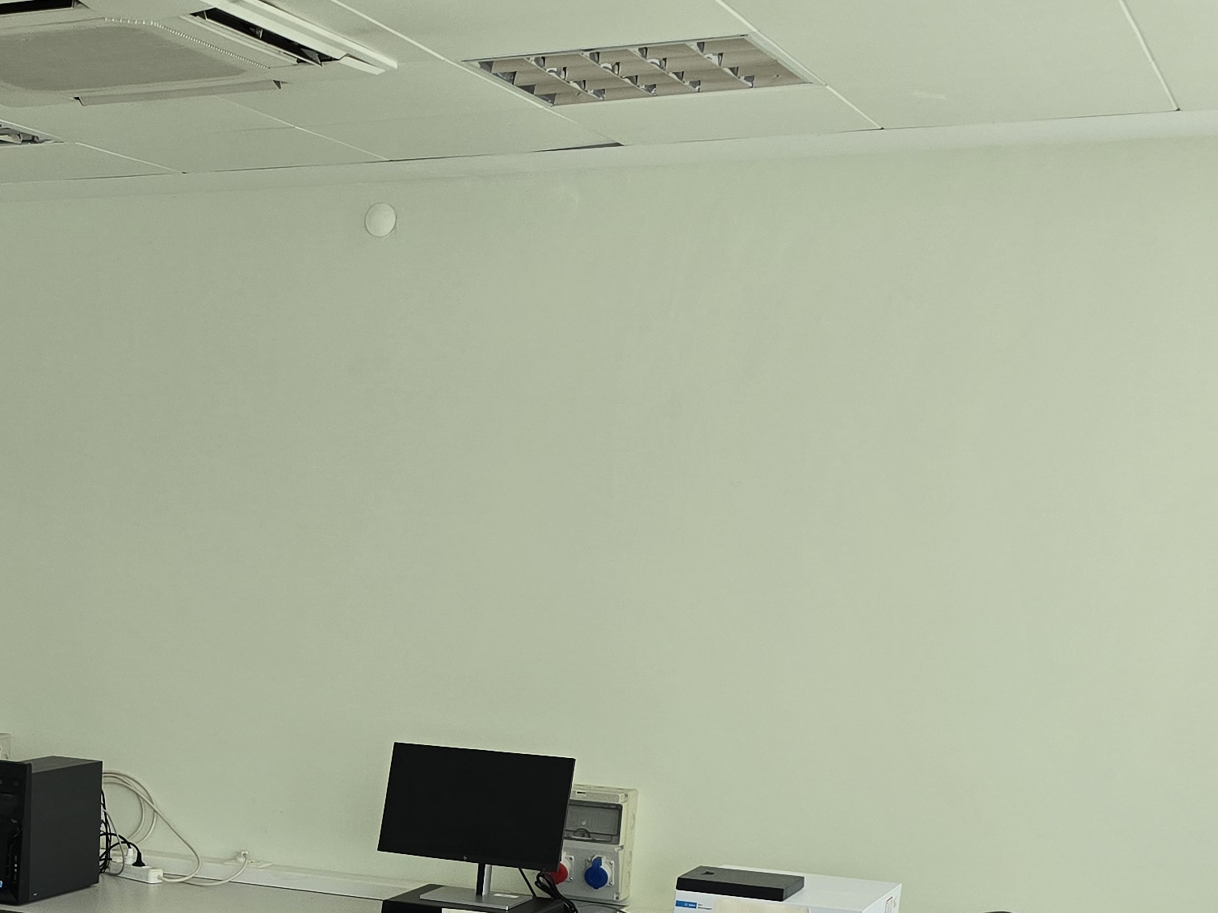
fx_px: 2146
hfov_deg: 29.8
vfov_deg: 23.1
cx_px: 41
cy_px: 904
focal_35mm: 61
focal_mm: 6.3
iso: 125
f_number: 1.7
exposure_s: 1/100
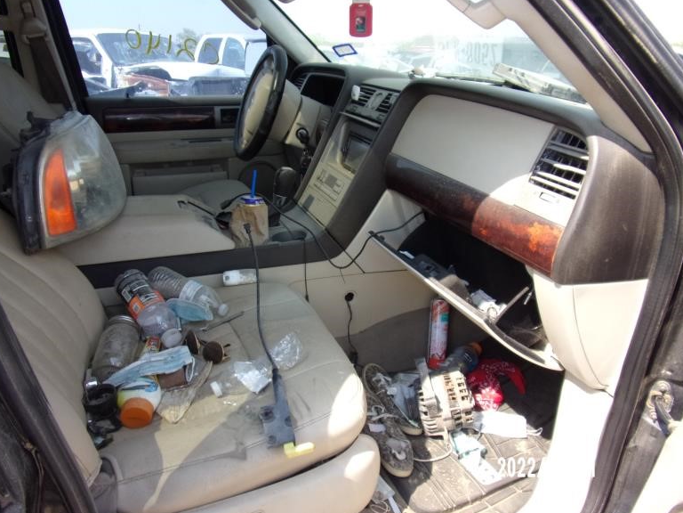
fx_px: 493
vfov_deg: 54.9
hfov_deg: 69.4
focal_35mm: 25
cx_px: 344
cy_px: 259
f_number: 3.3
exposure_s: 1/300
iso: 80
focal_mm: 4.3
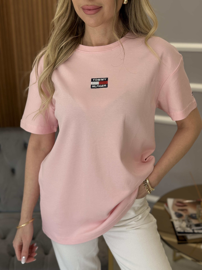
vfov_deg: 39.7
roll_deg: -0.4
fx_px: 373
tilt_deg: -18.2
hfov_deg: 30.3
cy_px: 135
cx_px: 101
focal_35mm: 48
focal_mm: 6.76
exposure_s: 1/346
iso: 80
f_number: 1.78
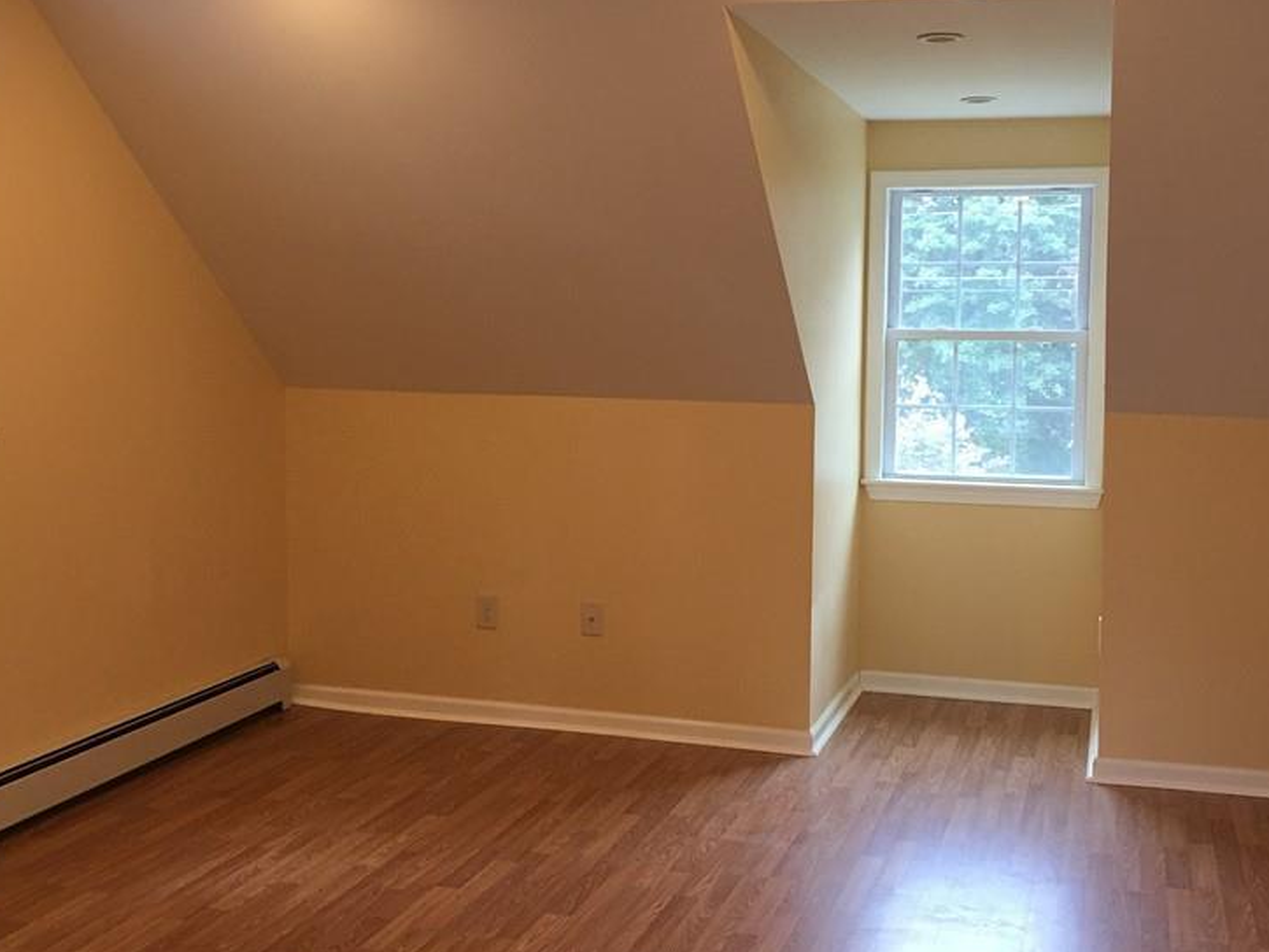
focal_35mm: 41
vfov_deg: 35.1
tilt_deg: -3.0
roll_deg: -0.6
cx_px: 706
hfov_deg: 45.7
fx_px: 1503
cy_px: 440
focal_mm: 4.15
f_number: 2.2
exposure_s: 1/30
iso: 40
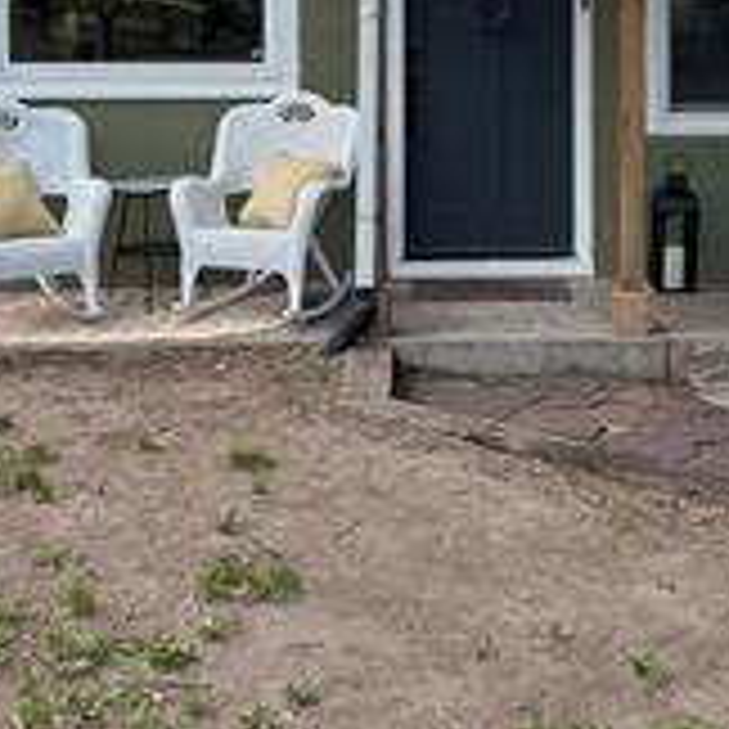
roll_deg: +0.4
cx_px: 486
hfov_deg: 27.1
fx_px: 1501
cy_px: 54
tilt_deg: -1.2
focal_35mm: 63
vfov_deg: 26.3
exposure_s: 1/1493
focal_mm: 6.76
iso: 100
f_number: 1.78
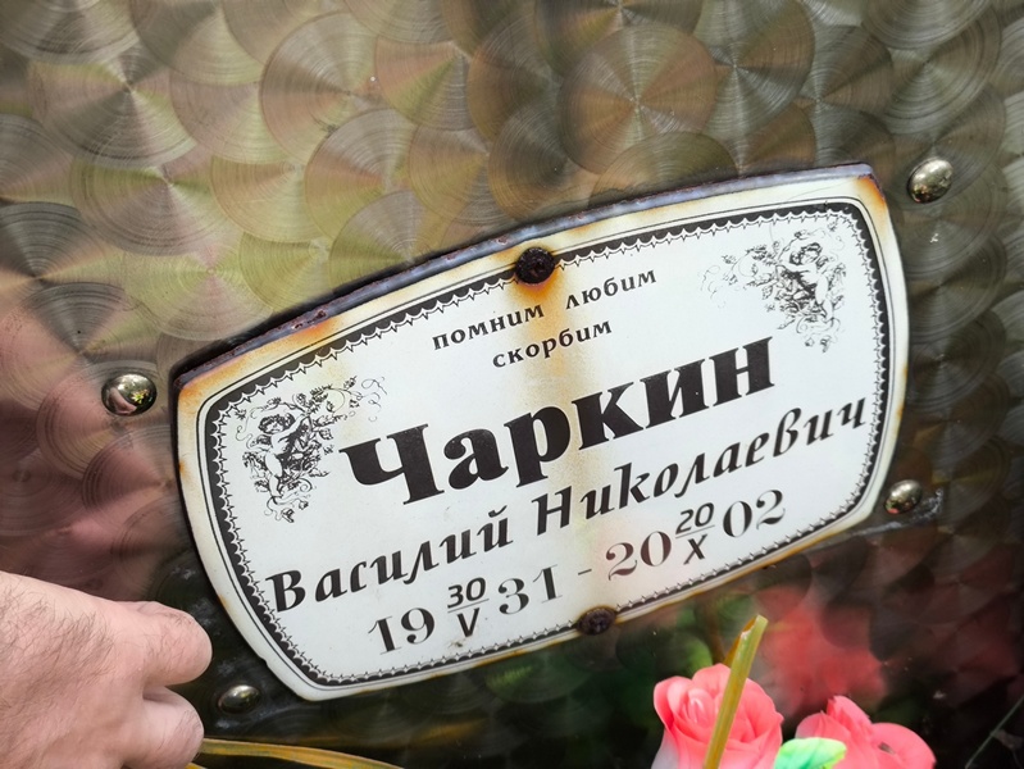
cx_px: 512
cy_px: 384
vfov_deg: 29.1
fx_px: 1480
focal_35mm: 50
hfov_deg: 38.2
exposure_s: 1/120
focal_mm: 4.71
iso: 80
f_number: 1.7
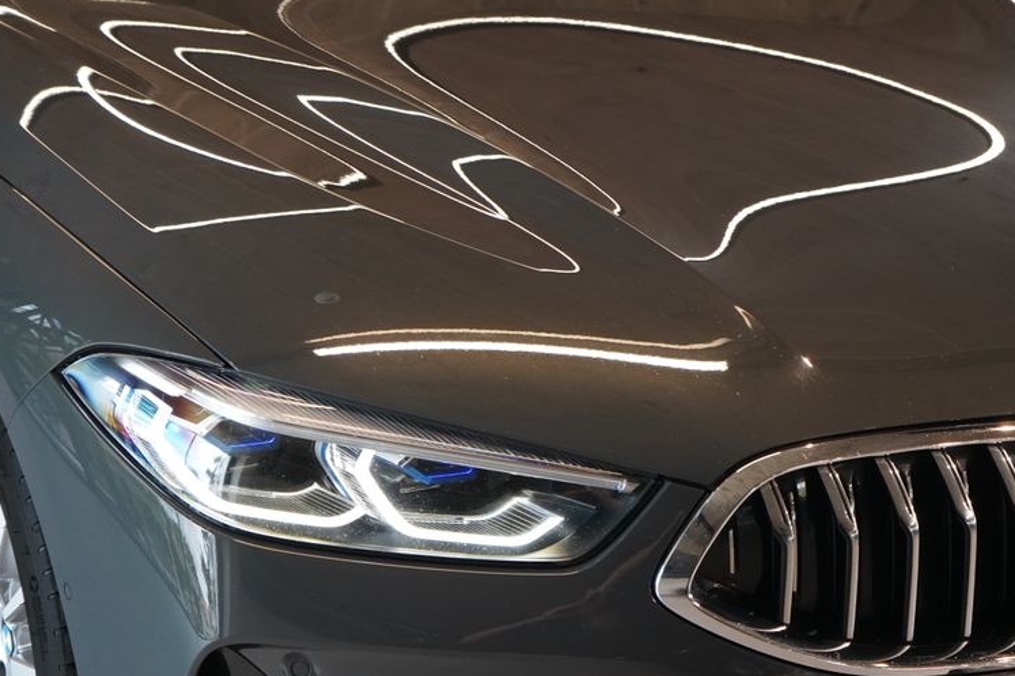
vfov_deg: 14.2
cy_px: 434
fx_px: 2706
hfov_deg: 21.2
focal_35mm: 96
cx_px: 330
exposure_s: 1/160
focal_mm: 70
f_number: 5.6
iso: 4000
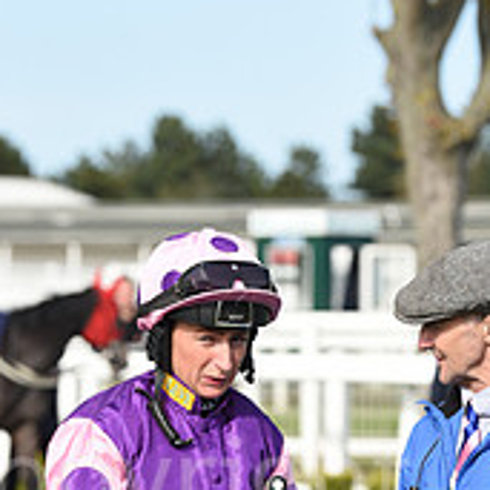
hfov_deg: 5.8
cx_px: 259
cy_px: 636
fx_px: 4836
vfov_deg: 5.8
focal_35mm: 302
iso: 400
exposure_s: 1/2000
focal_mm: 135
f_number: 5
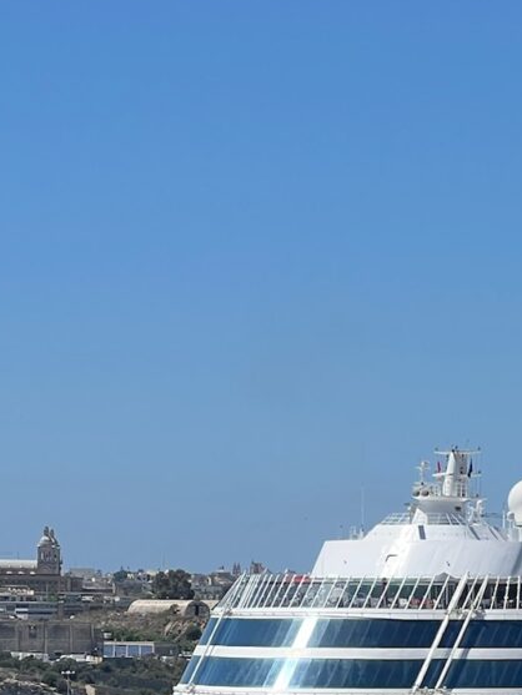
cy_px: 841
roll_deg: +0.0
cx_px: 659
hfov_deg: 6.7
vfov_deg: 8.8
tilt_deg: -1.9
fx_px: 4442
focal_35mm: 221
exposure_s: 1/927
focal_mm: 9
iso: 32
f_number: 2.8
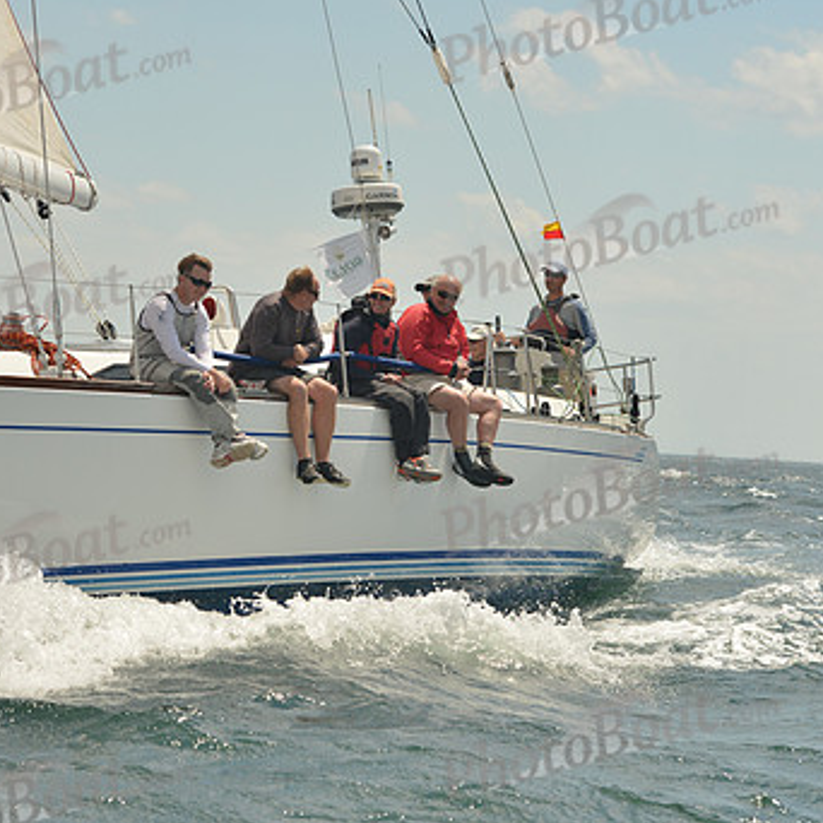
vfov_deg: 12.7
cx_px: 318
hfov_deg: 12.7
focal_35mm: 137
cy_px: 403
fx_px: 3685
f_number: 6.3
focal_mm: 95
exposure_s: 1/800
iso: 400
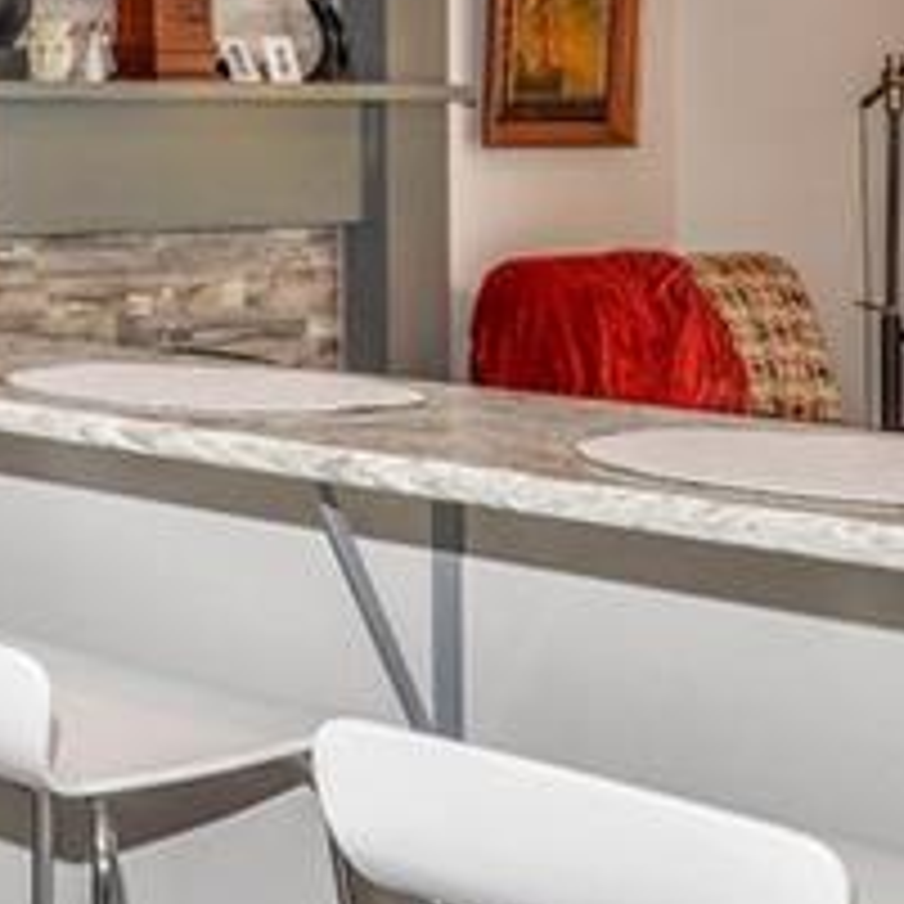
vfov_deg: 21.5
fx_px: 2305
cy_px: 25
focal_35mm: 78
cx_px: -742
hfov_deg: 17.7
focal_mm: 18
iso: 250
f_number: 5
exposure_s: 1/60
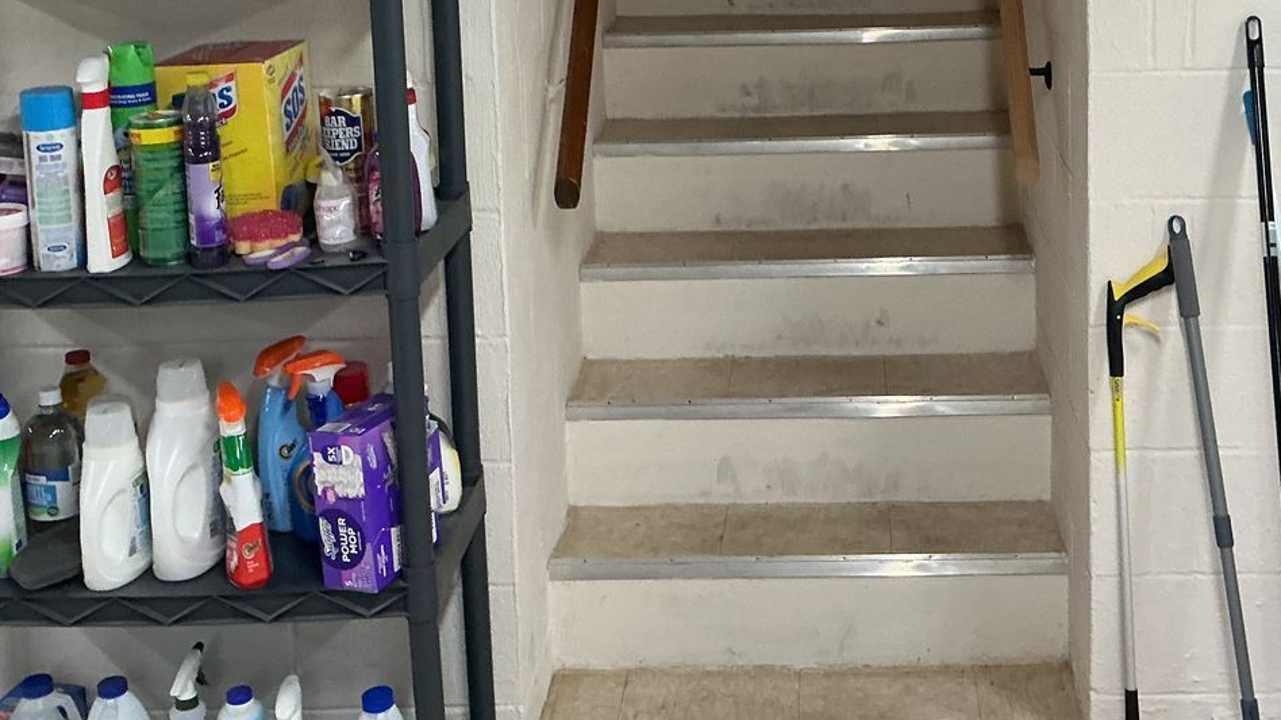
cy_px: 29
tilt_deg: -8.5
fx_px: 1698
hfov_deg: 41.0
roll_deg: +2.5
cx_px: 819
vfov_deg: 23.1
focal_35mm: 50
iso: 125
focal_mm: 3
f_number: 1.8
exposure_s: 1/60
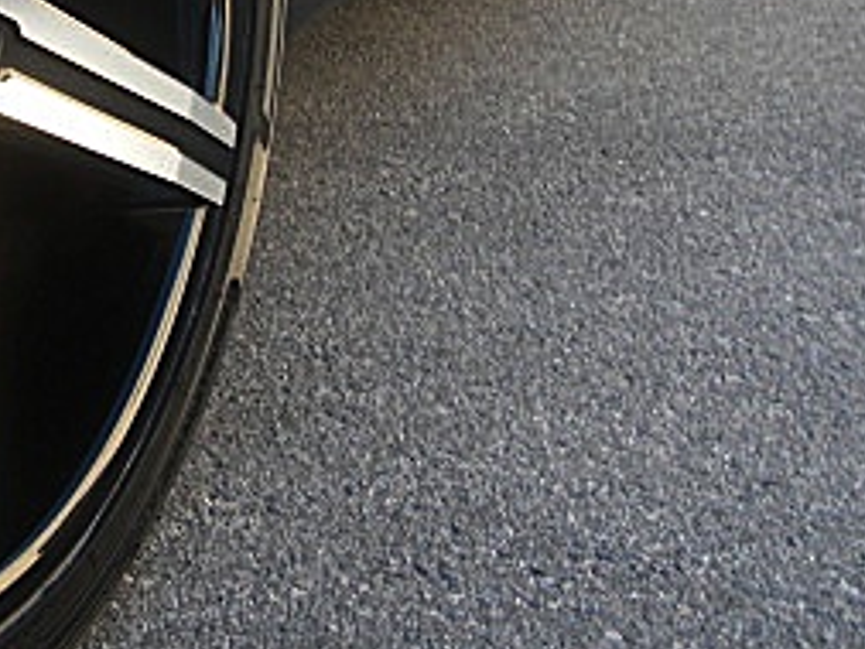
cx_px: 75
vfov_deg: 15.9
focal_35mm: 91
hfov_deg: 21.0
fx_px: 2275
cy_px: 7
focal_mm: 6.3
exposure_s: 1/80
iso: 100
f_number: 2.8
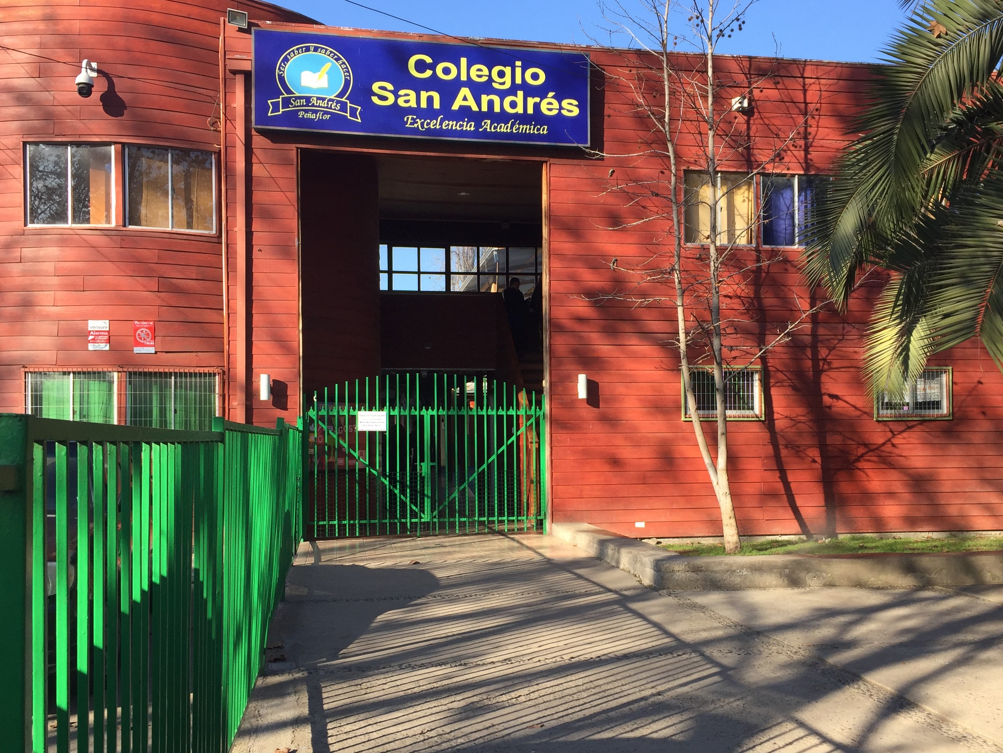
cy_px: 376
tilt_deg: +0.2
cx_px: 502
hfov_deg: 61.7
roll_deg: +1.4
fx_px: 840
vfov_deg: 48.2
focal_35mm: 29
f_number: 2.2
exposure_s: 1/706
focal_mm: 4.15
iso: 32
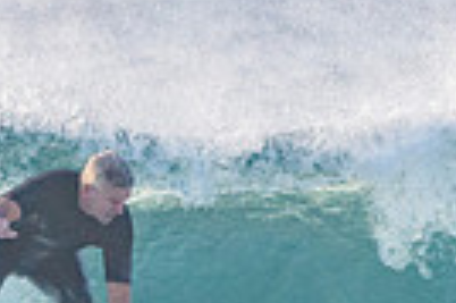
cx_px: 160
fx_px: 33551
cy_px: 390
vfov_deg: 0.5
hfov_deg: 0.8
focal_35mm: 2652
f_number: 5.6
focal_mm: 500
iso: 1100
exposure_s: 1/2000
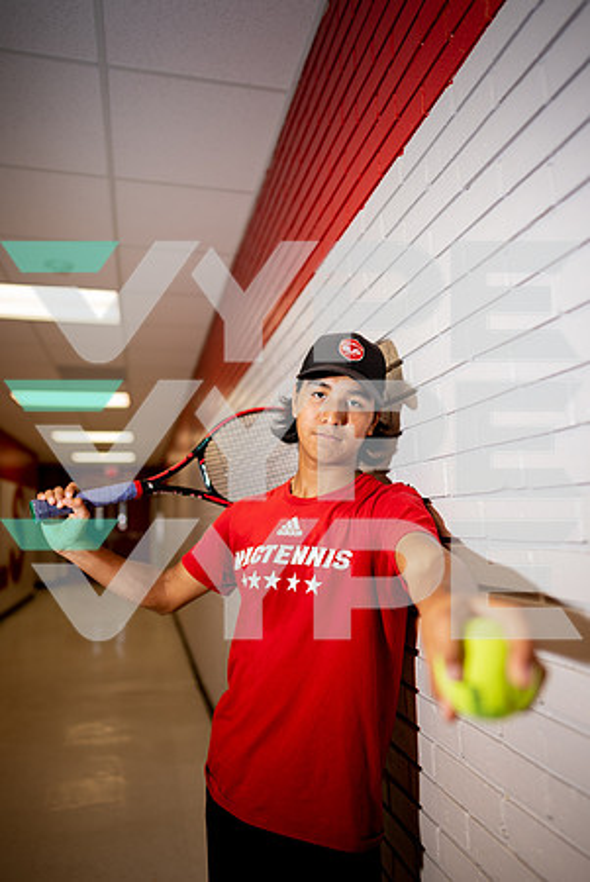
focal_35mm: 24
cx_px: 295
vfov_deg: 73.7
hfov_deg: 53.2
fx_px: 589
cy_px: 441
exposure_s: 1/200
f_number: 1.4
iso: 40
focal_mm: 24
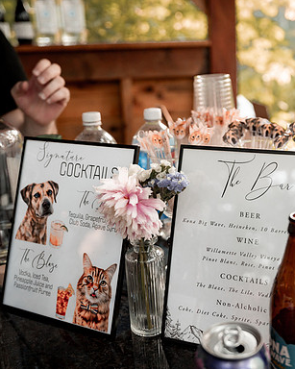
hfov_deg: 33.6
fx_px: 480
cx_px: 215
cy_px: 184
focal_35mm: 44
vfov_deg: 42.0
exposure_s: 1/320
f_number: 2.8
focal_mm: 31
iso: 500
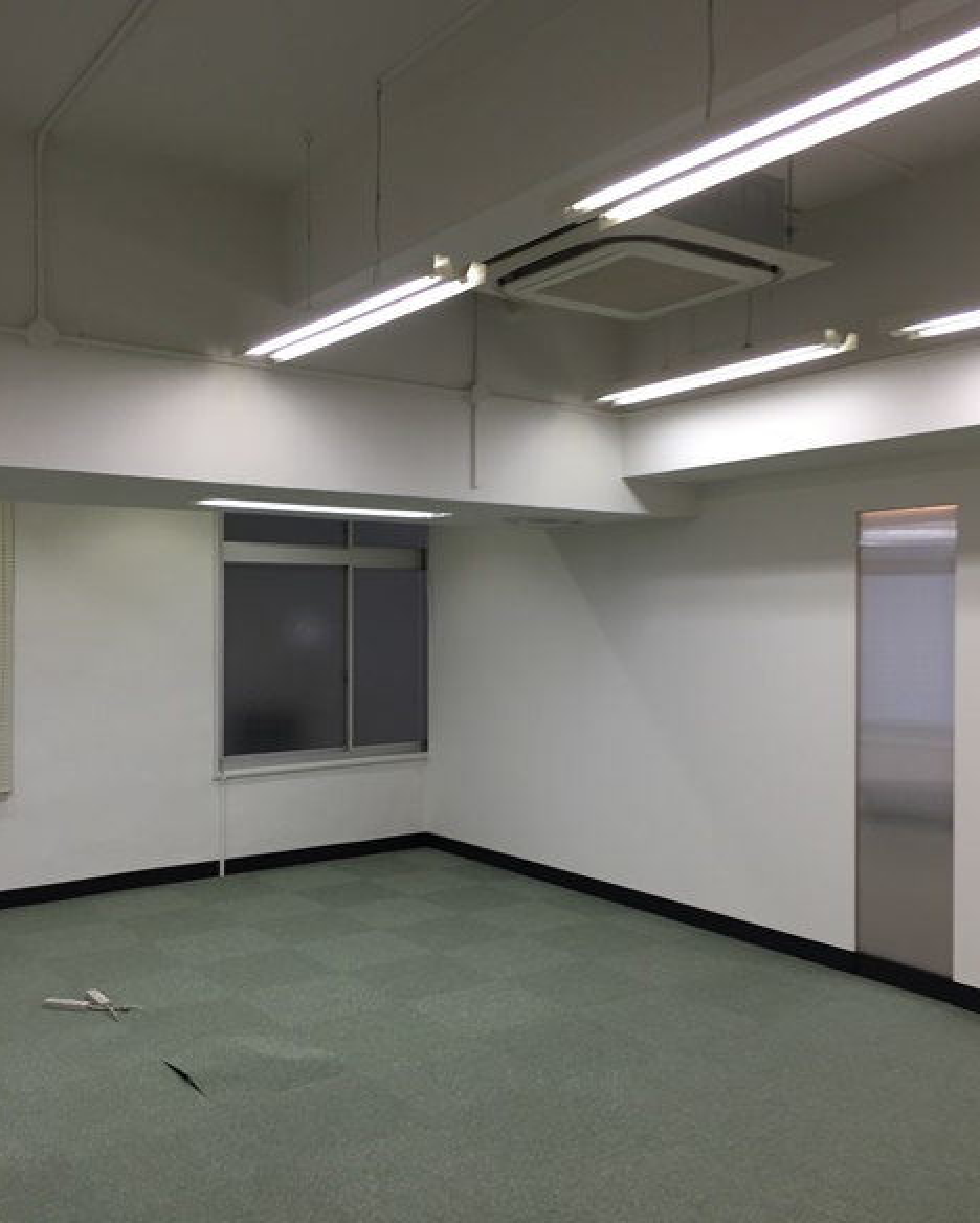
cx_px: 494
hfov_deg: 47.2
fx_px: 1123
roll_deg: -0.9
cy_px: 620
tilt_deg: +0.5
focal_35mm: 31
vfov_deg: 57.1
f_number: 2.2
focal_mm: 4.15
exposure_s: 1/120
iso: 50
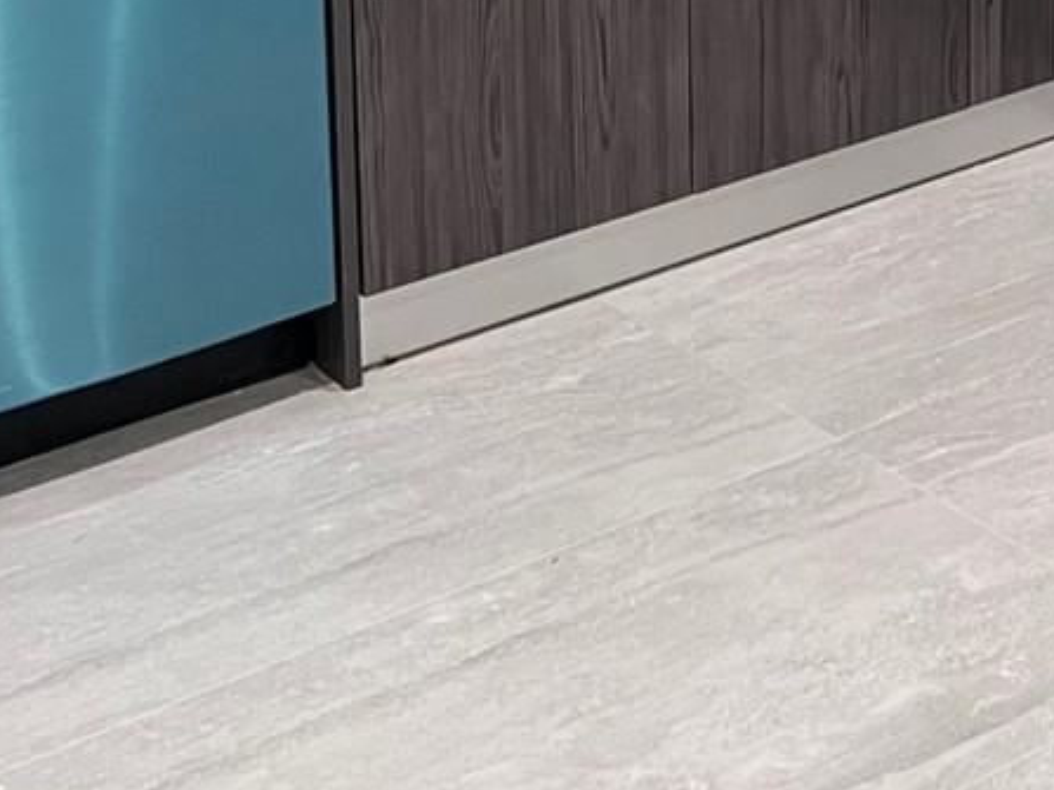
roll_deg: +0.5
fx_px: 2831
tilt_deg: -10.9
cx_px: 1181
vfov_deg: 14.6
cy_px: -453
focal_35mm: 93
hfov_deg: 20.1
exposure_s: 1/60
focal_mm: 5.7
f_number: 1.5
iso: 200
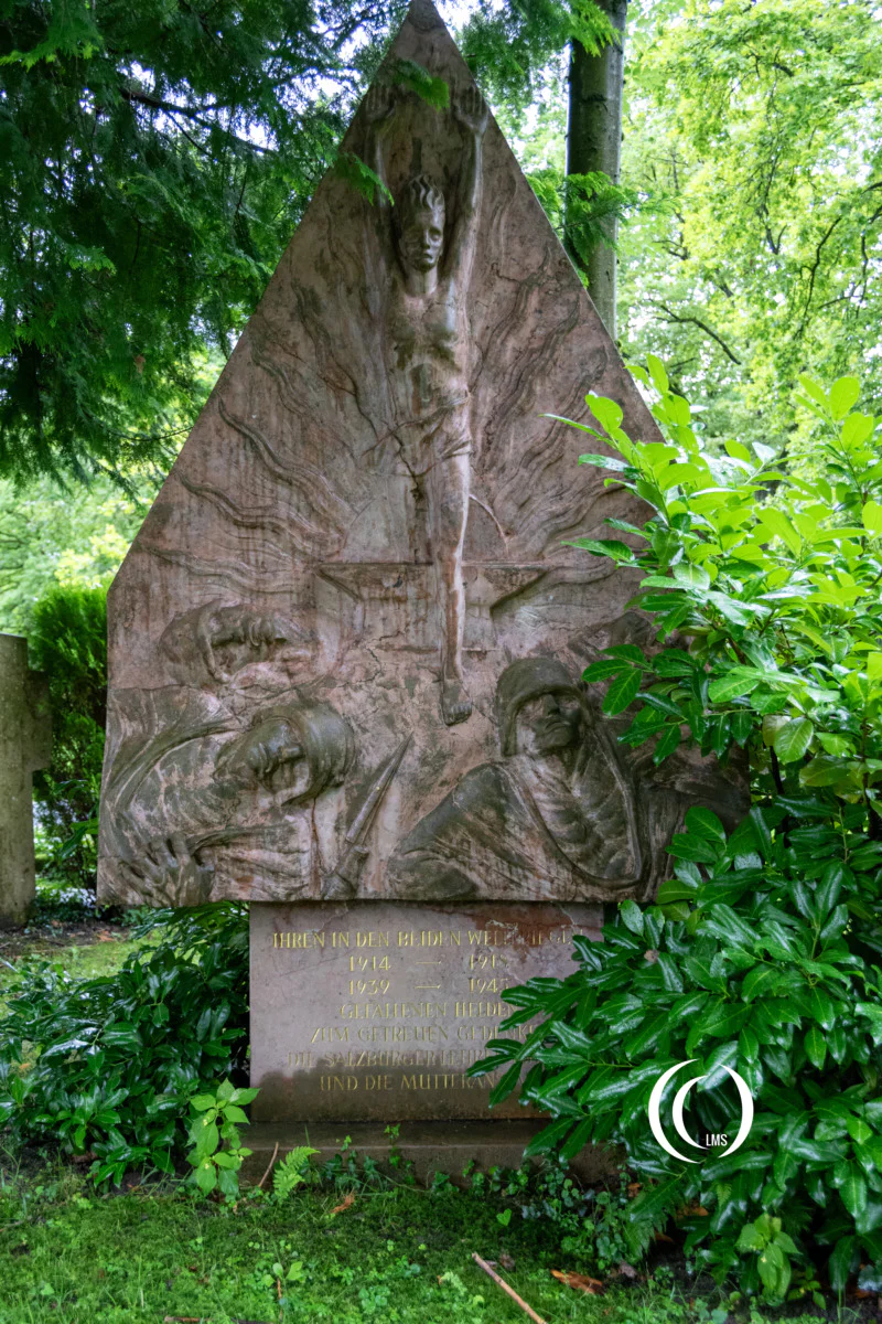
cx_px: 441
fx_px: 1323
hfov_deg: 36.9
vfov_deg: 53.1
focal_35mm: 36
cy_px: 662
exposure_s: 1/60
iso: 1000
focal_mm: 24
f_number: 3.8
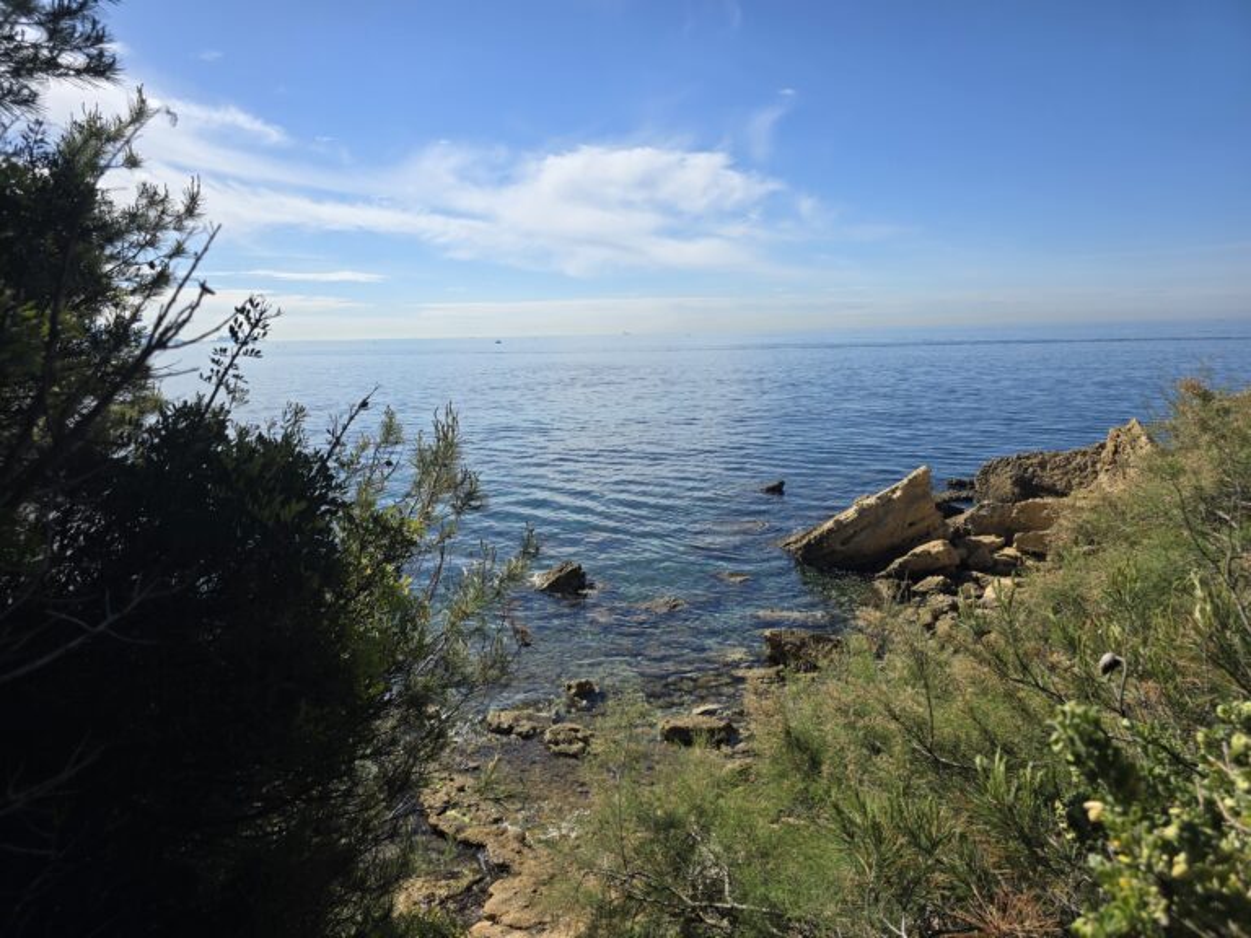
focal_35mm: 23
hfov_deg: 73.9
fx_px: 831
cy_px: 469
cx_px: 626
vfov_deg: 58.9
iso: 12
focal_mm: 6.3
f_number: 1.7
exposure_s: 1/1123
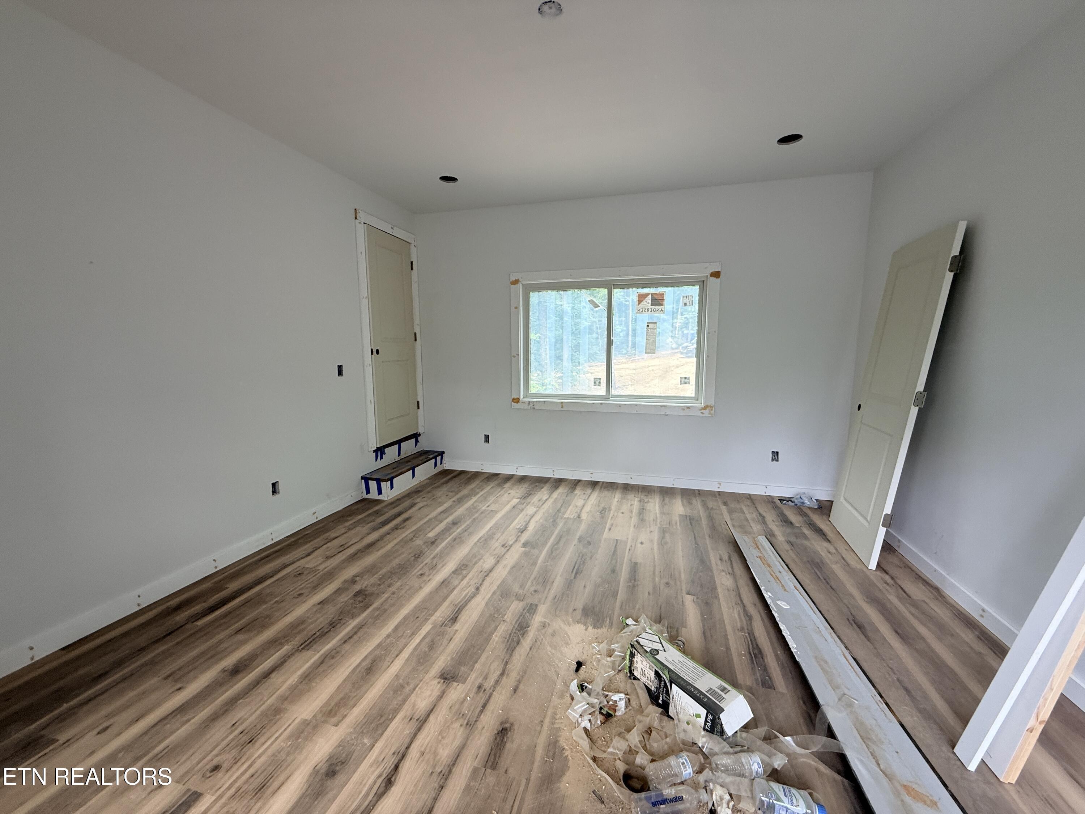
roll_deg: -0.7
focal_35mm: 14
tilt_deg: -6.7
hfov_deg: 102.1
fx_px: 439
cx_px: 542
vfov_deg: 85.7
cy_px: 407
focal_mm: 2.22
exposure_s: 1/99
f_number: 2.2
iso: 80
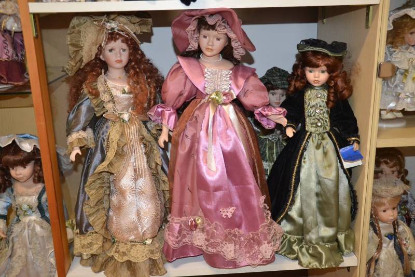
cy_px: 138
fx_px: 432
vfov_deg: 35.5
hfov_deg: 51.3
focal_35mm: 38
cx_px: 208
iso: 2000
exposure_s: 1/60
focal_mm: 25
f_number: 4
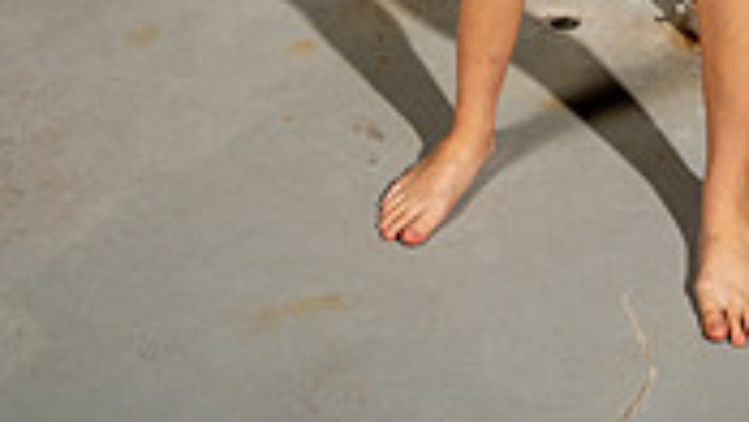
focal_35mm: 65
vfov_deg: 14.0
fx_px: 1291
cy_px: -534
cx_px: 573
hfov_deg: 31.7
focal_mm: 24
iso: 500
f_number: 7.1
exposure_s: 1/125
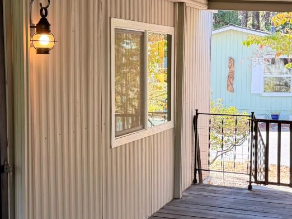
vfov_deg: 21.3
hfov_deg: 28.1
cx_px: 116
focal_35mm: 69
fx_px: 582
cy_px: 113
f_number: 1.78
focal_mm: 6.76
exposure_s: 1/197
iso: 200
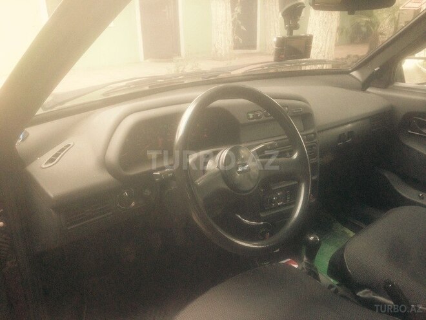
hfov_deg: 55.4
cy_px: 160
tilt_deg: -21.5
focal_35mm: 33
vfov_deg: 42.9
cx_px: 213
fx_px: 406
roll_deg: +0.2
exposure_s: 1/20
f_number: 2.4
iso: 125
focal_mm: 4.12
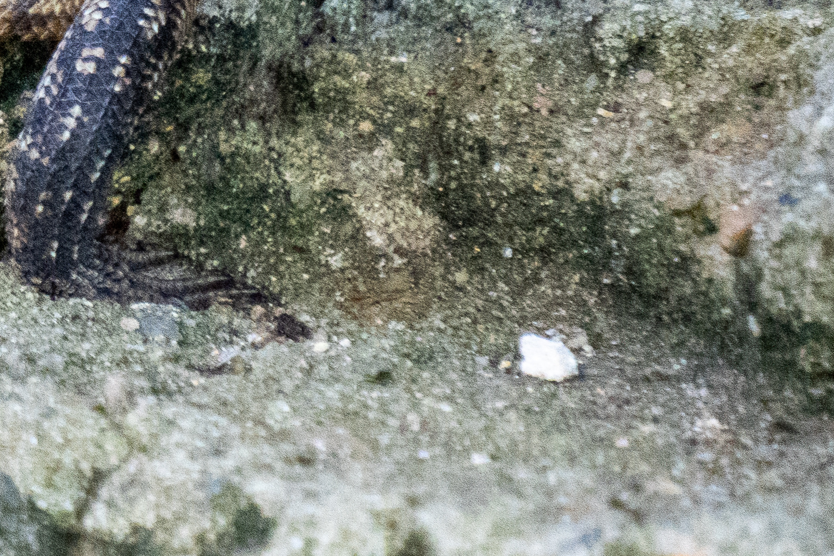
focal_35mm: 1200
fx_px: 27794
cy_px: -215
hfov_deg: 1.7
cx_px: -752
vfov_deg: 1.1
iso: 4000
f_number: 6.3
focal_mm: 205
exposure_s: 1/320
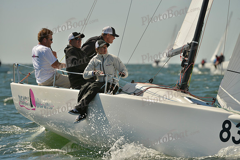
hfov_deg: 5.9
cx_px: 120
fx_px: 2334
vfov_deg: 3.9
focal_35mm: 350
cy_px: 80
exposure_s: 1/1600
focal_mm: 350
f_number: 8
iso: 280
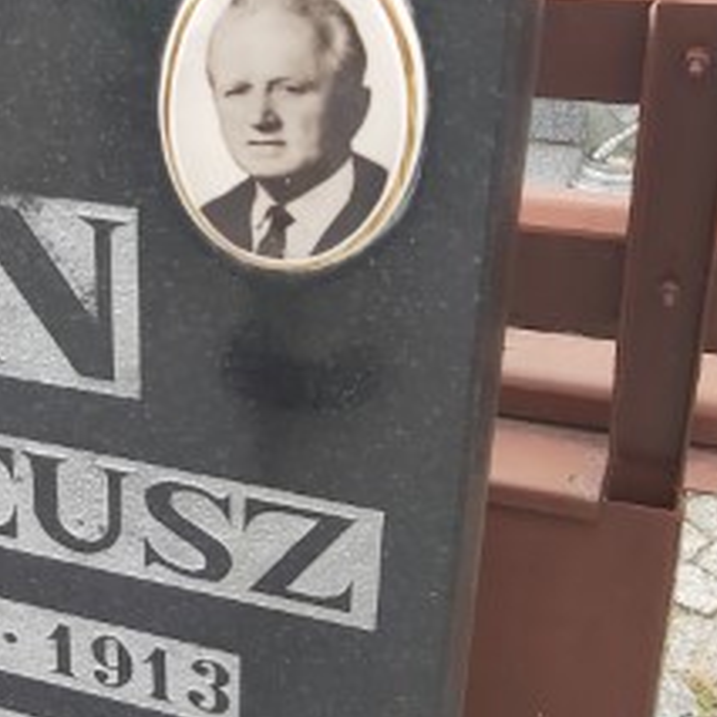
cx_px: -91
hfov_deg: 23.3
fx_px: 1617
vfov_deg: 25.0
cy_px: 313
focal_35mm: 69
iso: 64
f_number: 1.7
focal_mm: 3.92
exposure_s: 1/274
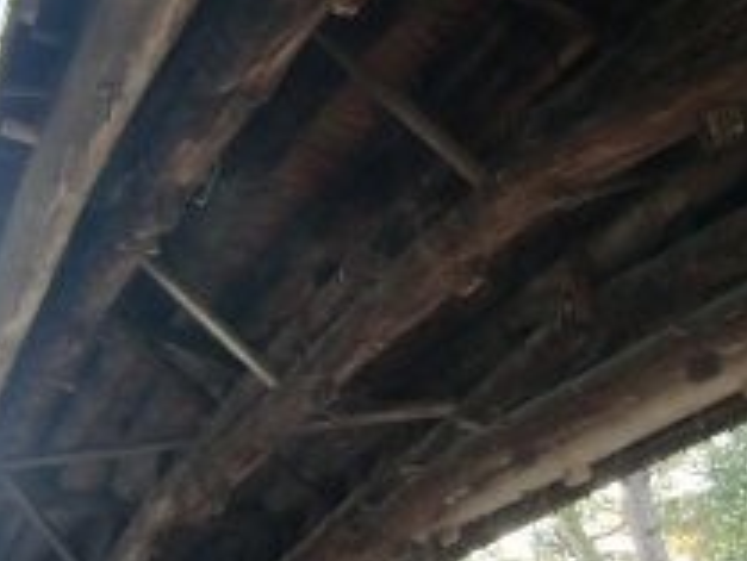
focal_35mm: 46
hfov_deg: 41.2
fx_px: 993
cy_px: 304
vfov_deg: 31.5
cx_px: 354
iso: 400
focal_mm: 4.3
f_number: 3.2
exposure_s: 1/15
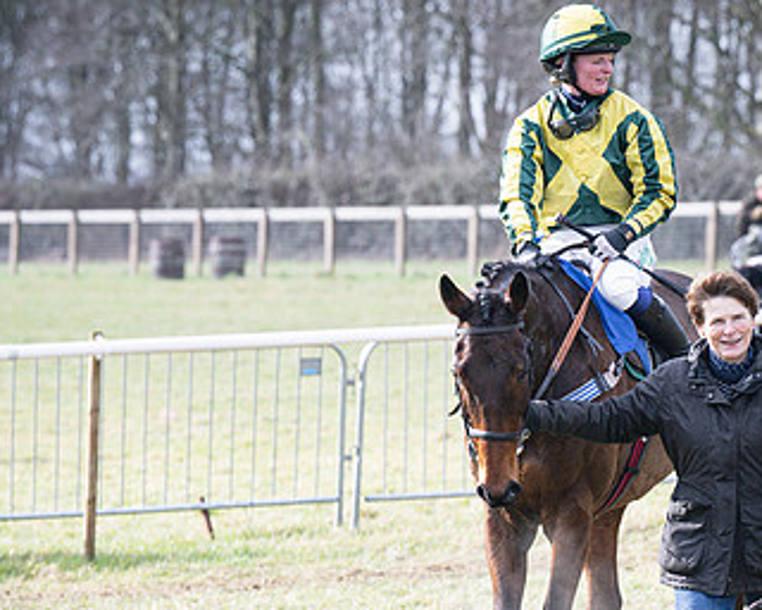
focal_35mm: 297
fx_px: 6698
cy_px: 412
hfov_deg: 6.5
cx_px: 492
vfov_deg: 5.2
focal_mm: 150
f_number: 5
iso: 400
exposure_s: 1/1000
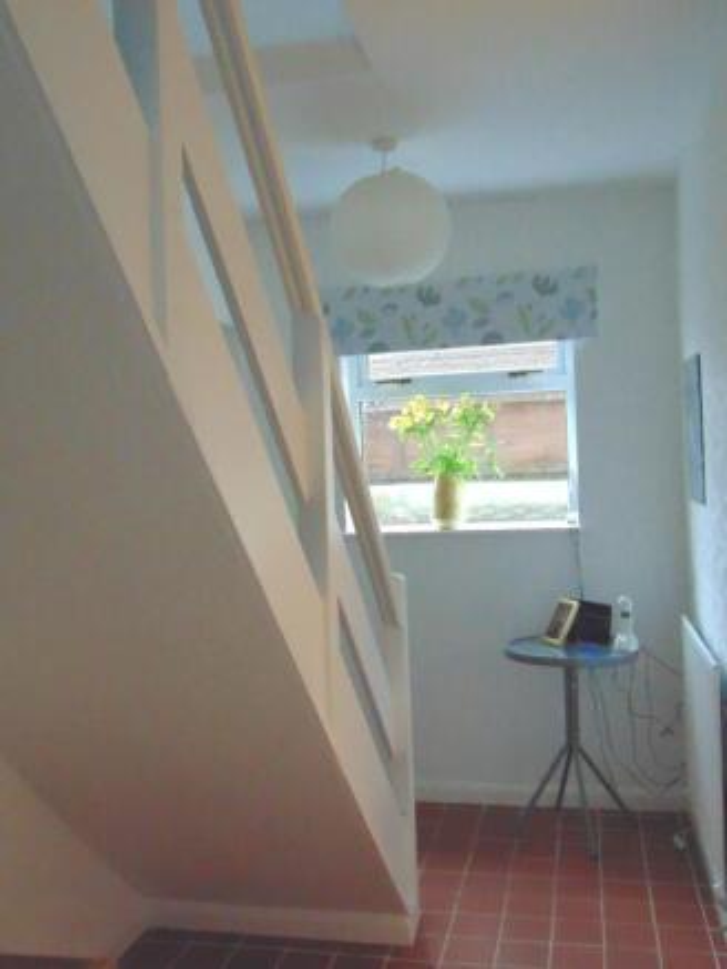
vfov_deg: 52.6
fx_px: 980
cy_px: 484
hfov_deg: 40.7
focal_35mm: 35
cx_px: 364
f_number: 3.2
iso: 640
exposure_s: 1/20
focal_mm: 6.3
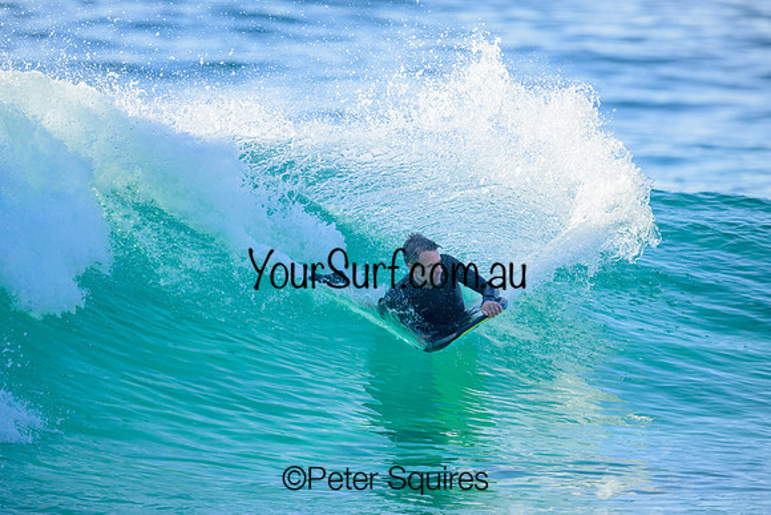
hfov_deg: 2.4
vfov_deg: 1.6
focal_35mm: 844
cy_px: 243
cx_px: 364
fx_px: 18085
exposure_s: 1/2500
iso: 800
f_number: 6.3
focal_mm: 800
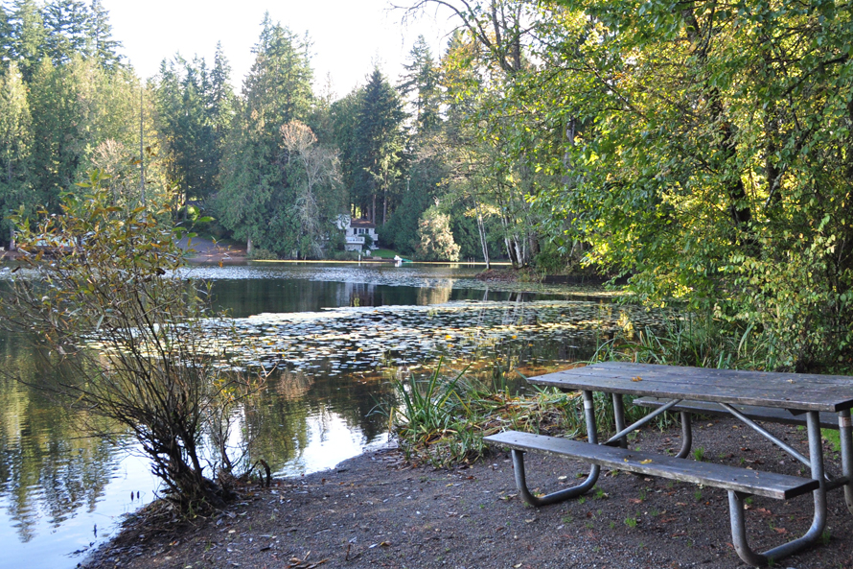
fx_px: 782
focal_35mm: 33
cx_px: 426
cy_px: 284
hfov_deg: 57.2
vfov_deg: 40.0
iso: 400
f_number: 8
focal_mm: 22
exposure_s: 1/80
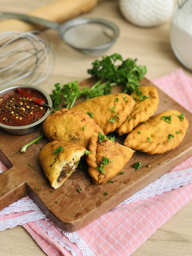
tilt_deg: -46.7
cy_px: 128
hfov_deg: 25.7
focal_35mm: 57
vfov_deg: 33.8
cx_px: 96
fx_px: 422
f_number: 2.8
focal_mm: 6.6
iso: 20
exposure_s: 1/190
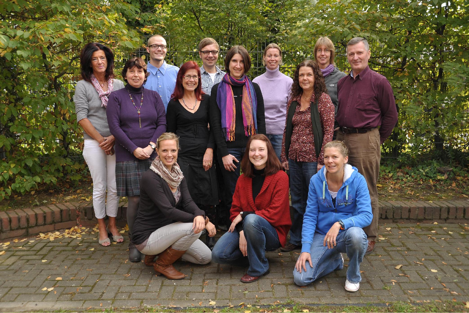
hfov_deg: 55.8
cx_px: 234
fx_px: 443
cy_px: 156
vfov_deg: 38.9
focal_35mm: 34
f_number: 5.6
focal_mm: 34
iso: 320
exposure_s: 1/125
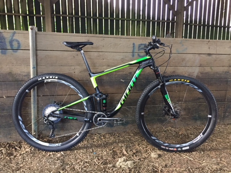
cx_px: 116
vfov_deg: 48.2
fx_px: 194
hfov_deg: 61.7
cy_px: 86
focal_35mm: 29
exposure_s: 1/33
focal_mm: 4.15
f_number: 2.2
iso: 250
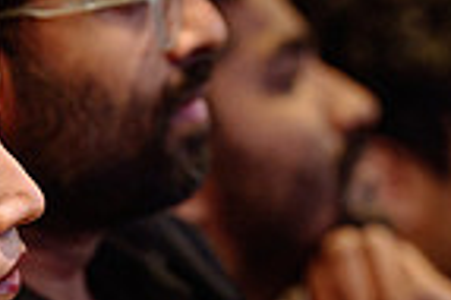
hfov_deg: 4.2
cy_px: 355
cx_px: 278
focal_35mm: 487
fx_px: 6094
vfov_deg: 2.8
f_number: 2.8
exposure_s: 1/60
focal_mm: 120
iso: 1600
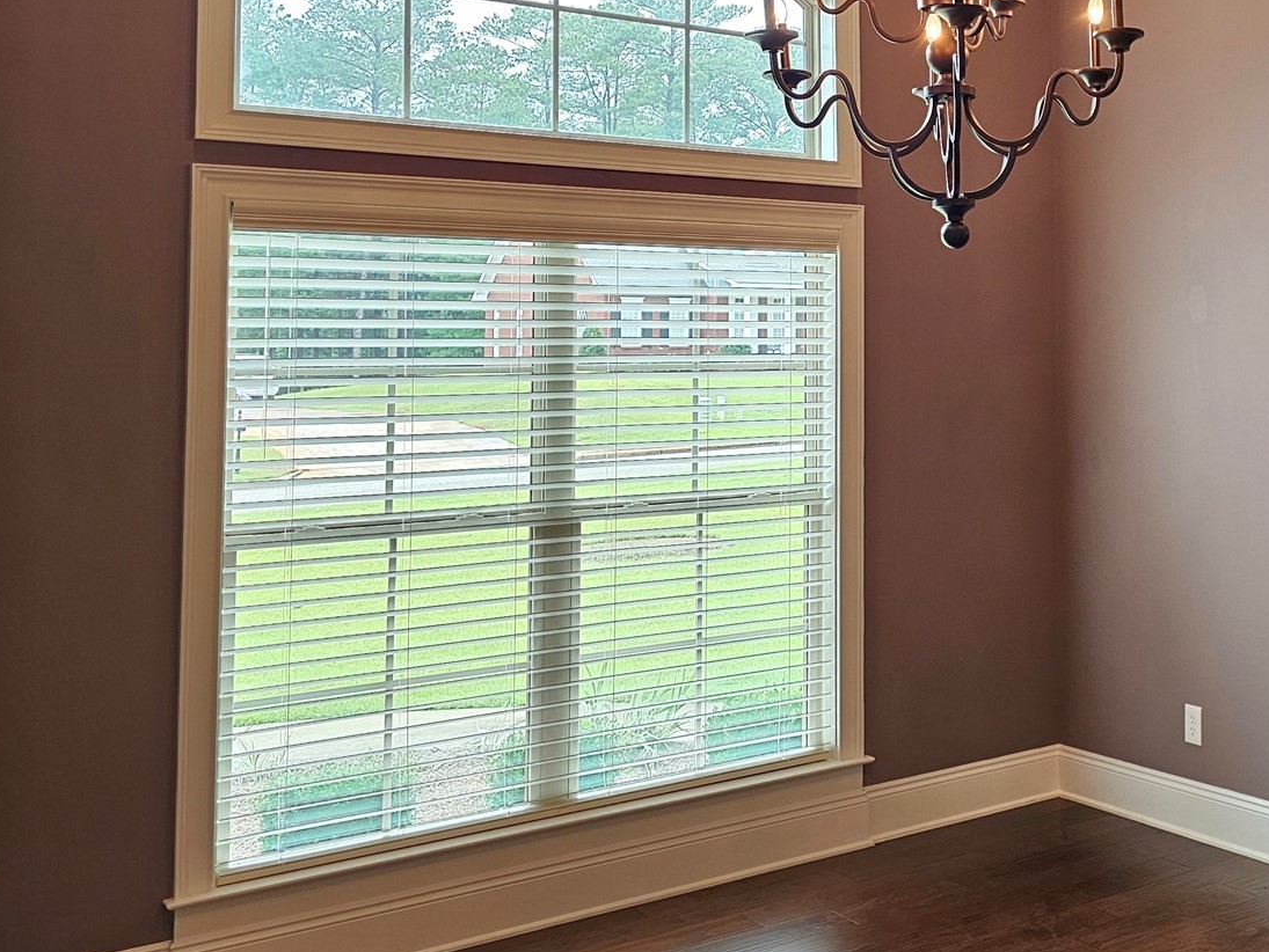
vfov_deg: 33.1
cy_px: 273
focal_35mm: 43
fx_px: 1577
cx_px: 1172
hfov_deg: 40.1
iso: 125
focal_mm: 6.3
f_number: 1.7
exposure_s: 1/120
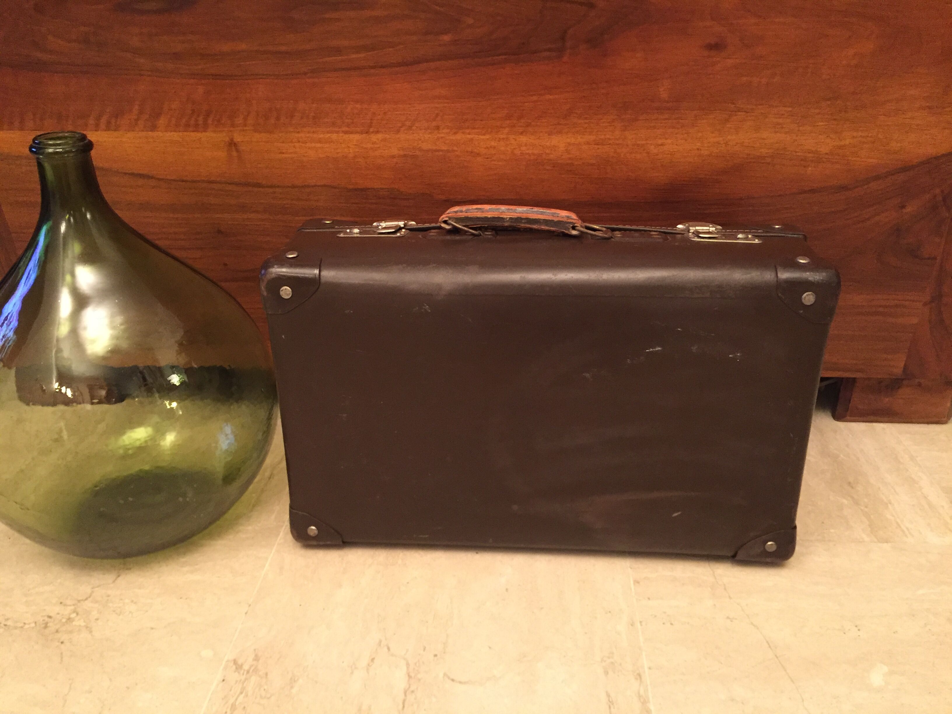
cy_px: 357
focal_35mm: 29
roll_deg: +0.0
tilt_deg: -26.0
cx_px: 476
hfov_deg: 61.7
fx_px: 798
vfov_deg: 48.2
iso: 250
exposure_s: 1/25
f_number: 2.2
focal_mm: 4.15
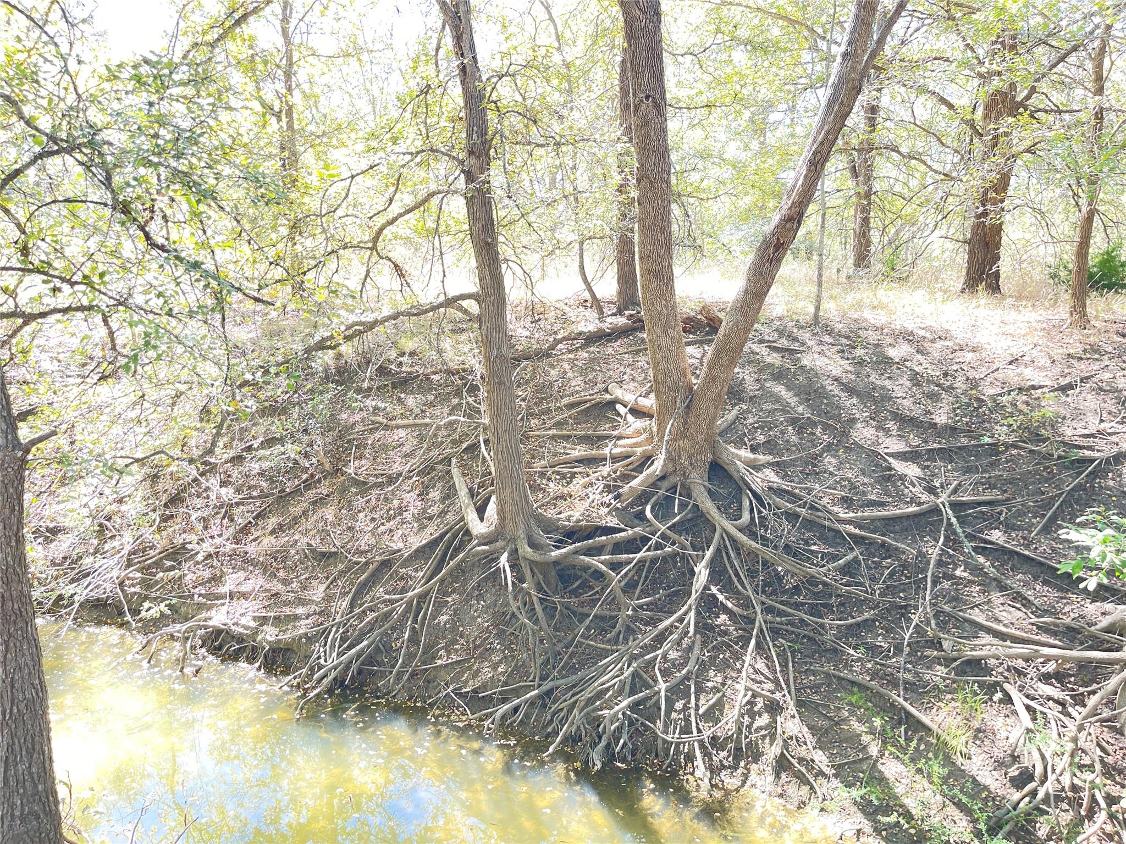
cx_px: 563
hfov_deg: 69.4
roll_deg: -0.3
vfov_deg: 54.9
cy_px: 422
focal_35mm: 25
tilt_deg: -11.9
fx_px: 813
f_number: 1.6
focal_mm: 5.1
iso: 100
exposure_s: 1/121
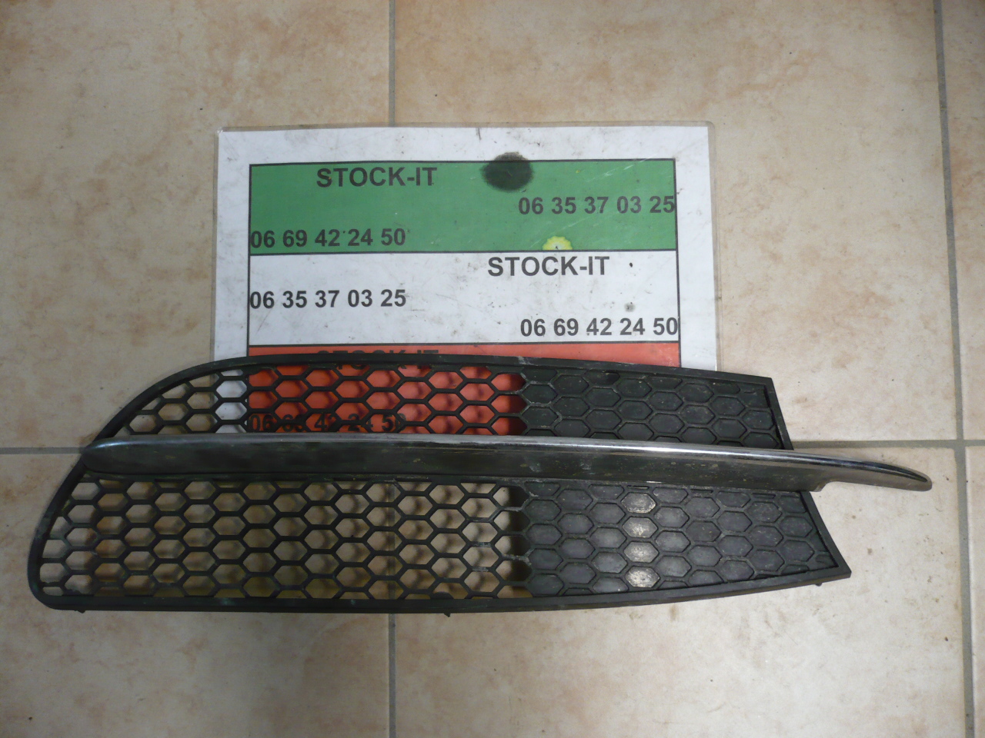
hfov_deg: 52.6
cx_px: 492
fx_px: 996
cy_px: 369
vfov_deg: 40.7
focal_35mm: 35
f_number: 2.8
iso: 200
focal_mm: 5.8
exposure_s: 1/10
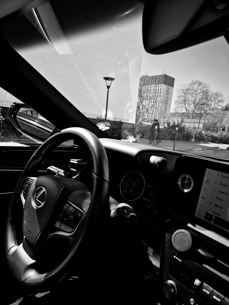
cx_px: 114
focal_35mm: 23
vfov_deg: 73.9
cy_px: 152
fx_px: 203
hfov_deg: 58.9
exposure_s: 1/670
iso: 25
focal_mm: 5.4
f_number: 1.8
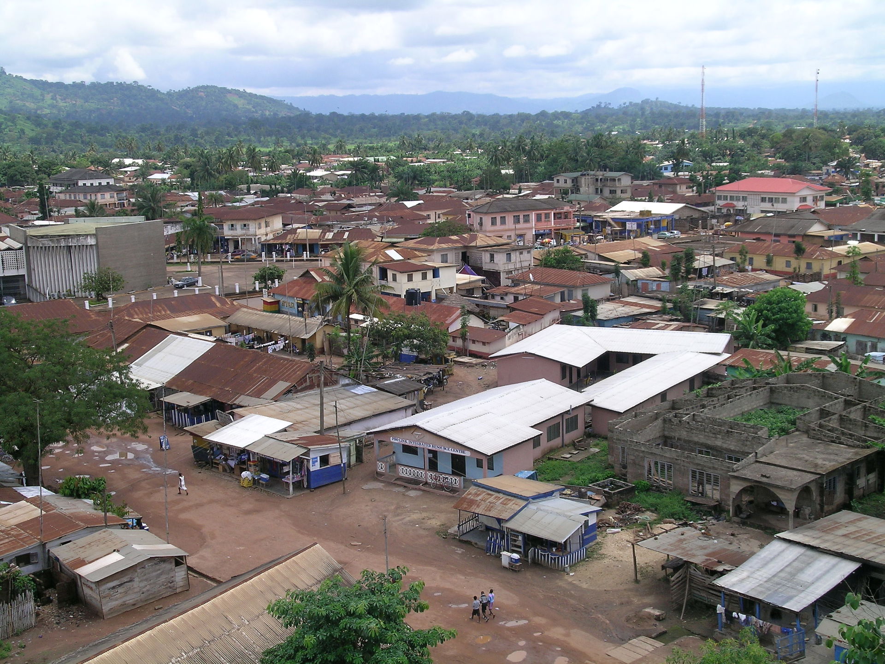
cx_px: 442
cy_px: 332
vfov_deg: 31.5
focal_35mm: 46
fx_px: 1176
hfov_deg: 41.2
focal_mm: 9.5
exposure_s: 1/208
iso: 50
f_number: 6.6
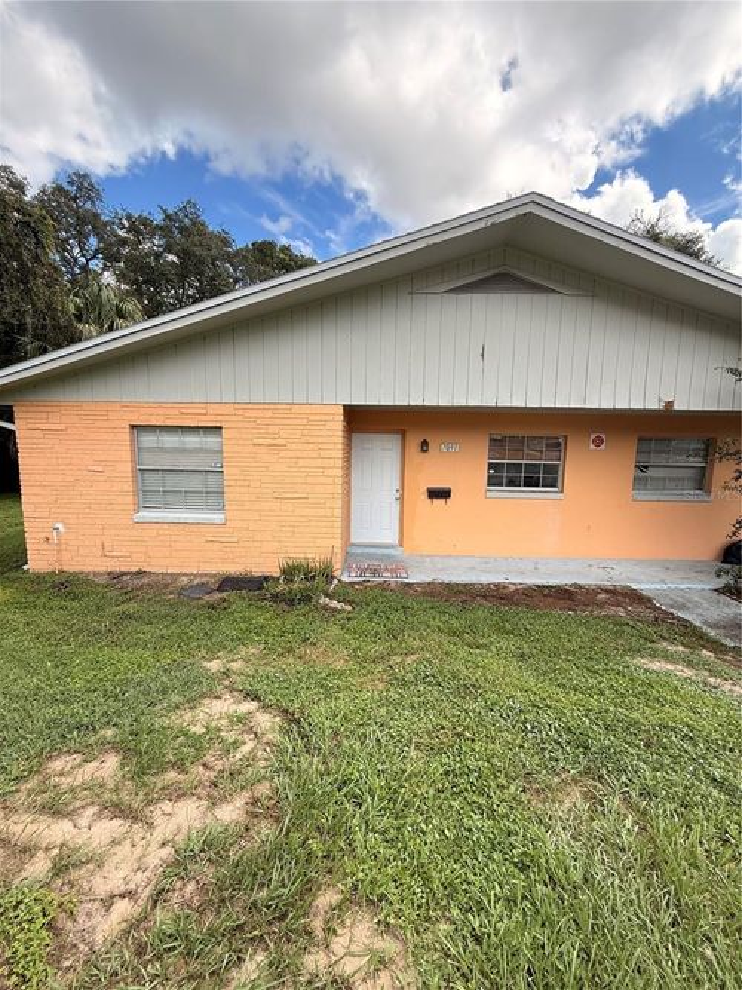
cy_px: 495
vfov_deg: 102.1
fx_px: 400
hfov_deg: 85.7
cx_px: 371
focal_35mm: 14
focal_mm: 2.22
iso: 50
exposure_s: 1/381
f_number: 2.2
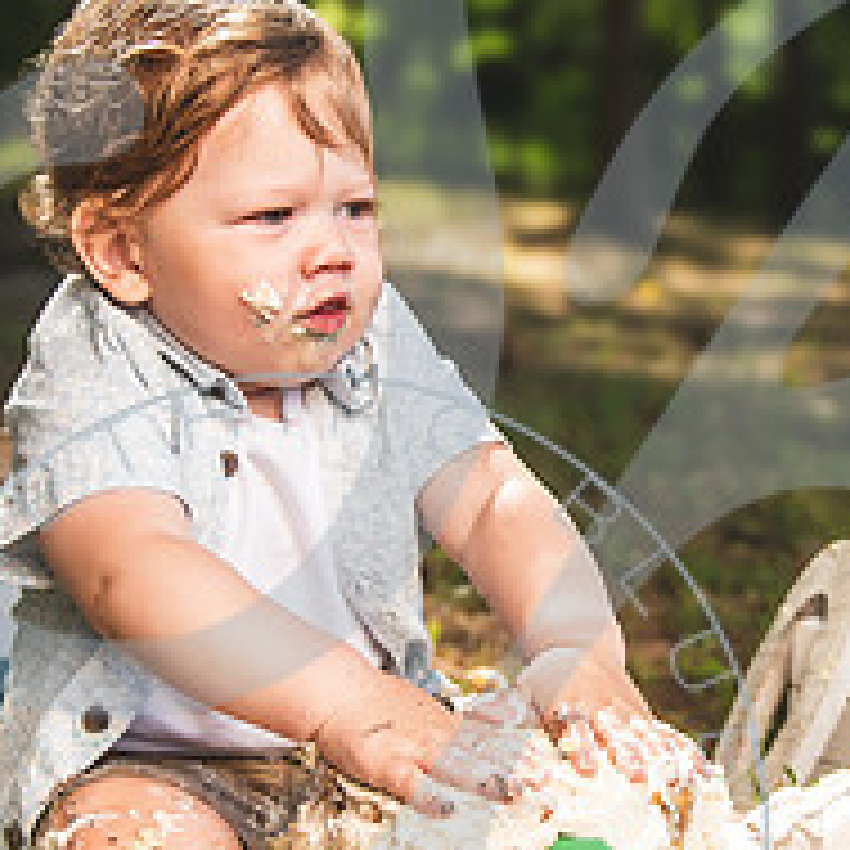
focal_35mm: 68
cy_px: 456
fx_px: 1889
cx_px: 531
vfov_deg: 25.4
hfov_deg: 25.3
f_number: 2.8
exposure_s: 1/800
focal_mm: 26
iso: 100
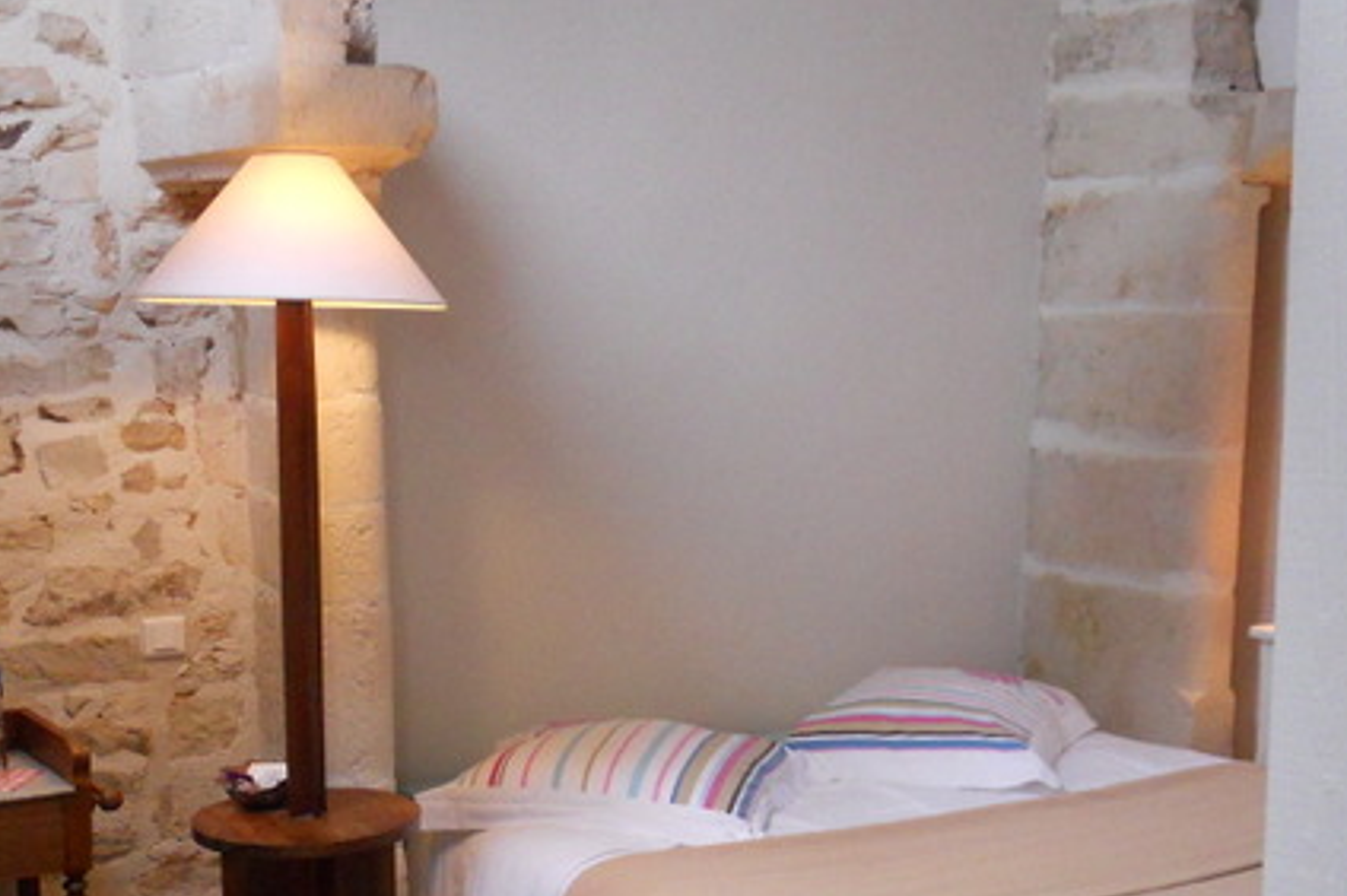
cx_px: 581
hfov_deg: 36.2
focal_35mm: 55
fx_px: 2056
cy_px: 639
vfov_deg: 24.4
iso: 500
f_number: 2.7
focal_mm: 5
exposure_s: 1/125
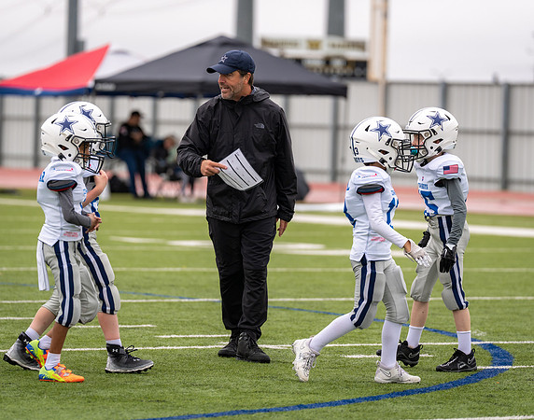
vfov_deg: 6.5
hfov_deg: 8.3
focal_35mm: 234
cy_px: 200
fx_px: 3676
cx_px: 264
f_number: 3.5
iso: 250
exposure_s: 1/1250
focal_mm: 200
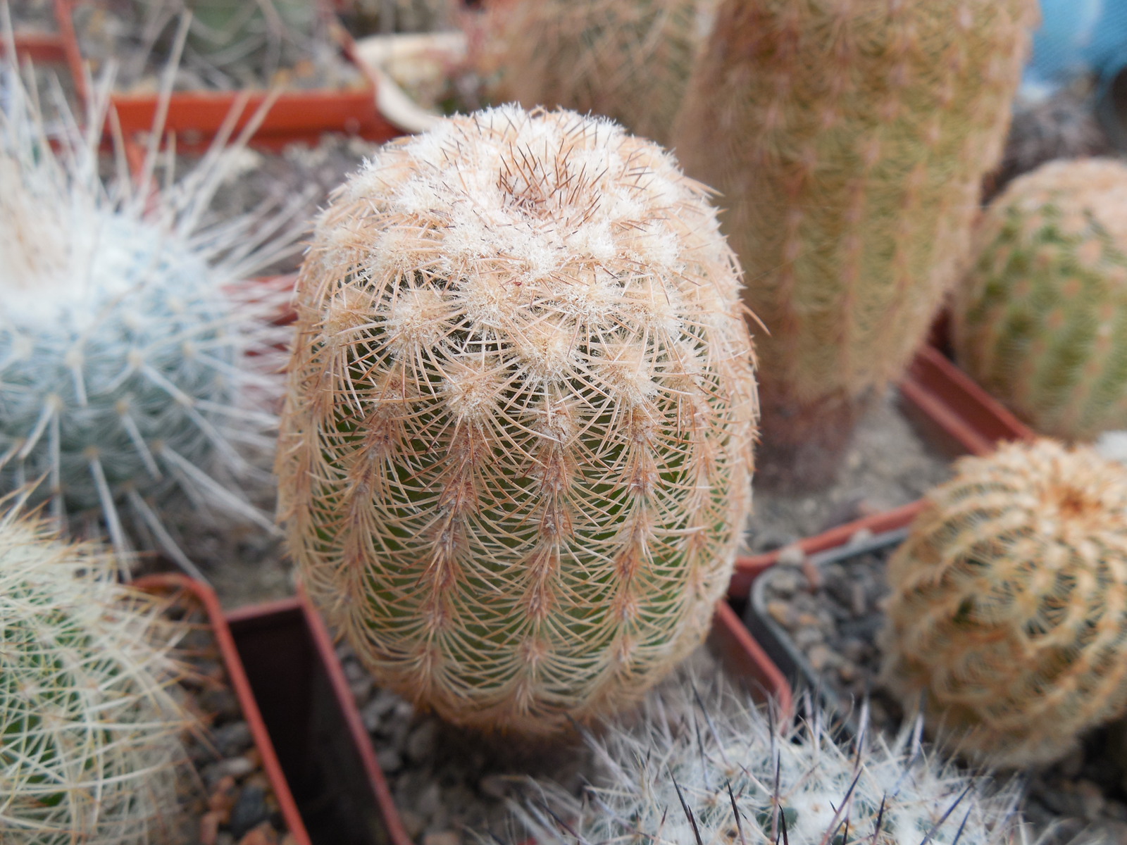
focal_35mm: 31
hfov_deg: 58.4
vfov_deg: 45.4
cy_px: 422
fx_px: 1009
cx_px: 564
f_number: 3.6
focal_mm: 5.6
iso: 125
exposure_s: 1/80
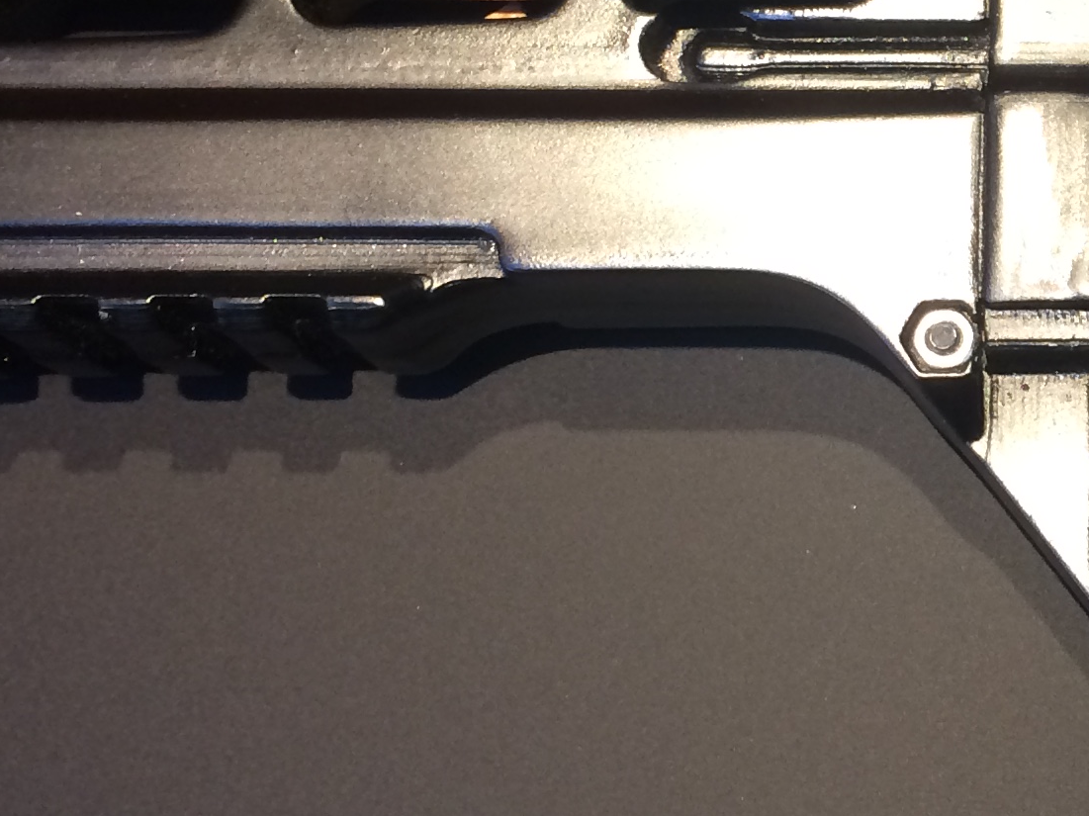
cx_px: 1238
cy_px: 282
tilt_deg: -74.5
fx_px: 2705
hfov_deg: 21.4
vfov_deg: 17.1
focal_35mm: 86
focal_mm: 4.15
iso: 125
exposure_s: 1/33
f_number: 2.2
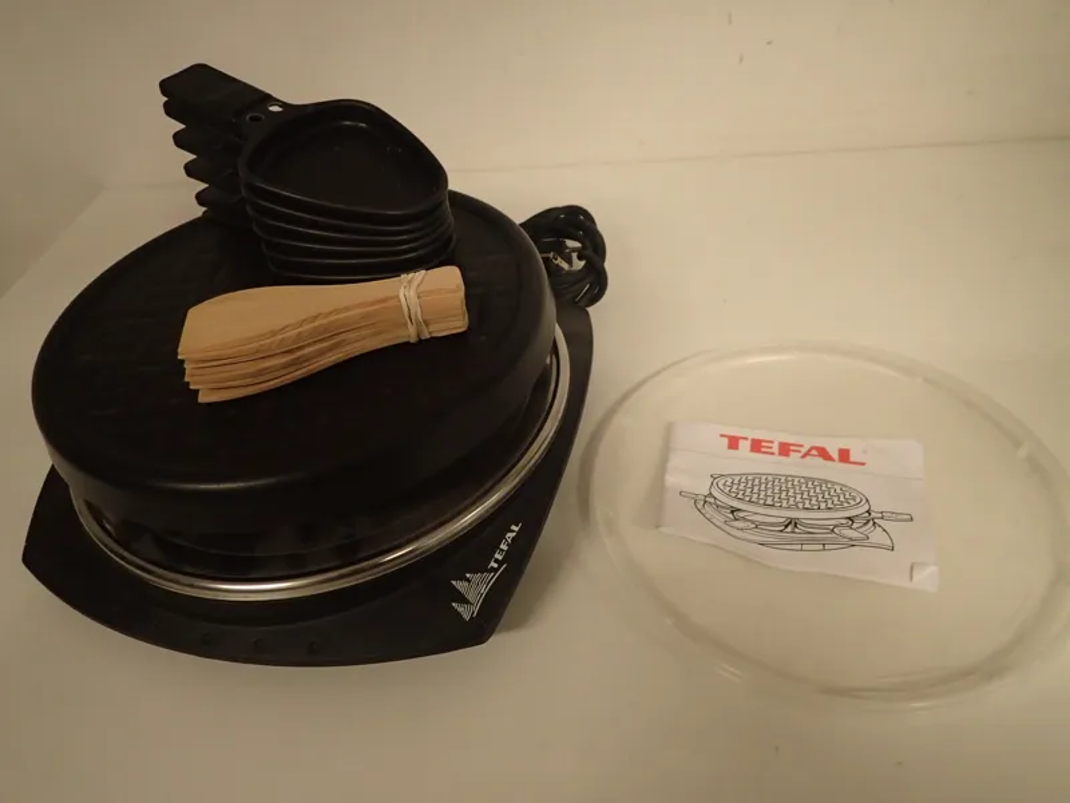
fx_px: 773
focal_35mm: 25
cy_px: 402
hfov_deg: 69.4
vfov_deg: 54.9
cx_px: 535
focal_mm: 4.5
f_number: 2
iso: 640
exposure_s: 1/60
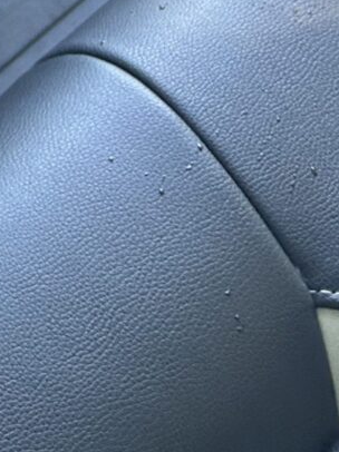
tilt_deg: -32.6
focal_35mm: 123
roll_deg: +1.1
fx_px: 1608
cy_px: -581
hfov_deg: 10.6
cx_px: -437
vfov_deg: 12.9
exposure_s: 1/92
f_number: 1.5
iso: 125
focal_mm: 5.7
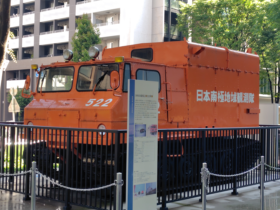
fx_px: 202
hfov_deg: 69.3
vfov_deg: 54.9
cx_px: 147
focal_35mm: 25
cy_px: 102
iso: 50
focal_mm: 5.6
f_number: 1.9
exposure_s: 1/120
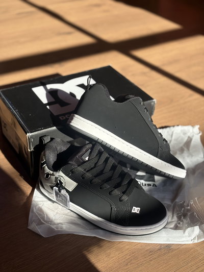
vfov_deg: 36.8
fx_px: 408
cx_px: 102
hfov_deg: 28.0
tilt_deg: -34.6
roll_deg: -2.9
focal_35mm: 52
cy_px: 136
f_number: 1.6
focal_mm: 5.96
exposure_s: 1/1339
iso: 32
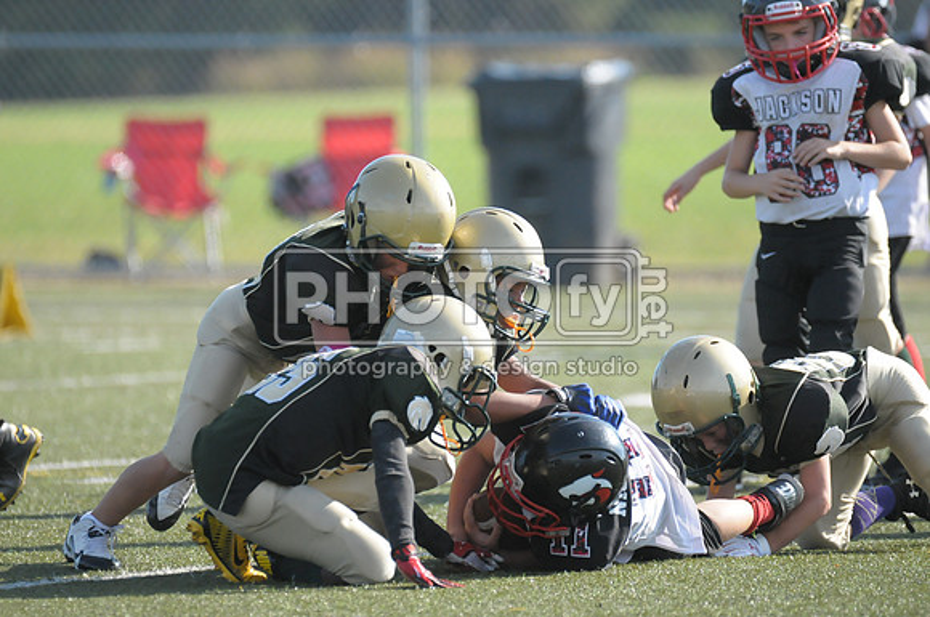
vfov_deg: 2.7
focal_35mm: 510
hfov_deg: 4.0
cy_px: 308
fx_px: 13157
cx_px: 465
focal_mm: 340
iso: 1600
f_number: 4
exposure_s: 1/4000
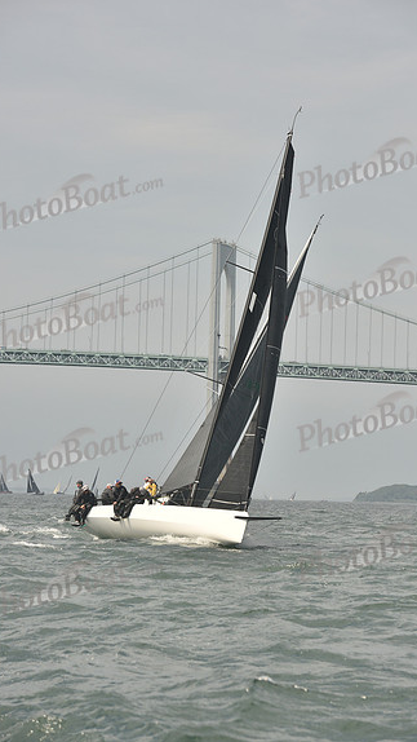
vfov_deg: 16.9
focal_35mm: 127
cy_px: 370
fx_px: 2496
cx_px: 230
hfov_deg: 9.6
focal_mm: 120
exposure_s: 1/640
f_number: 7.1
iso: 250
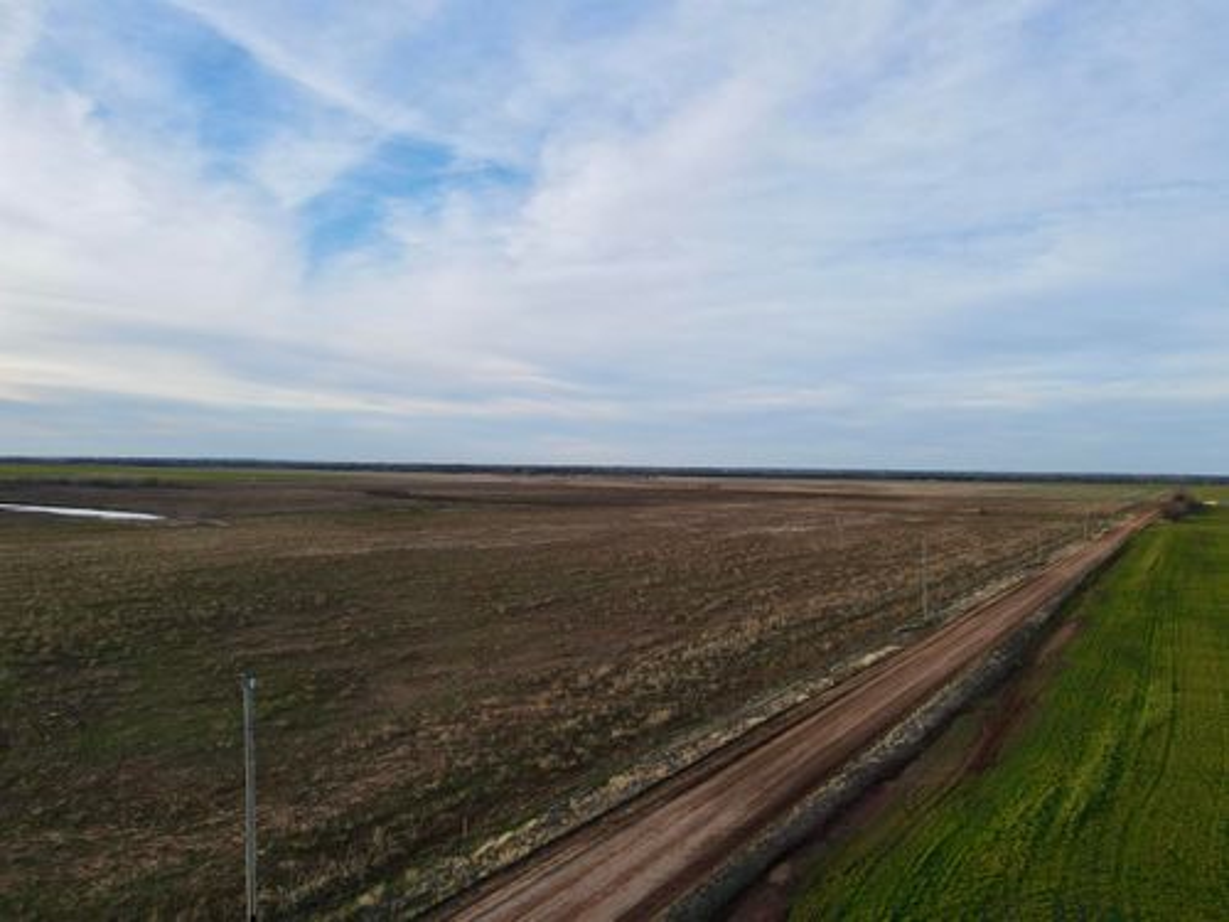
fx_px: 852
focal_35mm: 24
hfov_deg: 71.6
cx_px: 614
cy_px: 461
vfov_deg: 56.8
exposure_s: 1/320
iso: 100
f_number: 2.8
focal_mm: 4.5
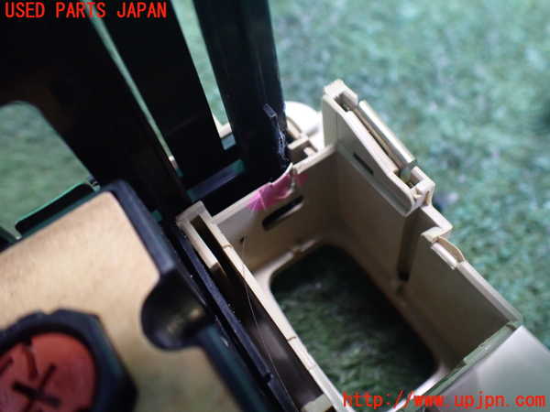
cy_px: 206
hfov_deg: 60.0
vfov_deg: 46.8
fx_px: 477
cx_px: 275
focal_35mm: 30
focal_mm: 5.4
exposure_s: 1/40
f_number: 2.3
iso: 800
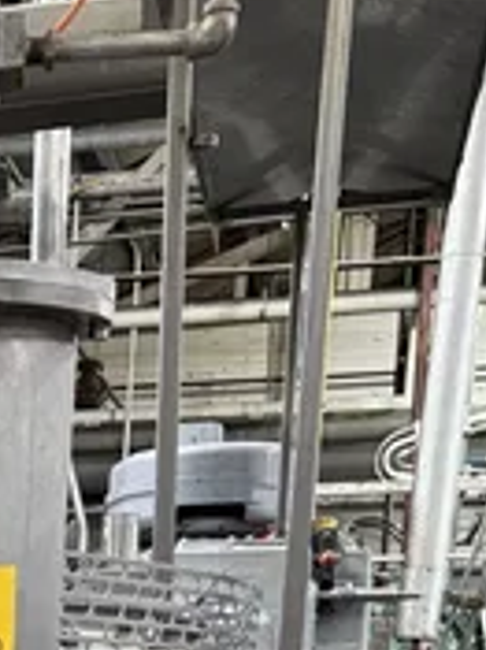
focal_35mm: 103
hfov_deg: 13.4
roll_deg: +0.3
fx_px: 1930
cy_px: 1333
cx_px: -280
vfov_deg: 15.1
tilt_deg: -16.3
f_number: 1.78
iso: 320
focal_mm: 6.76
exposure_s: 1/60
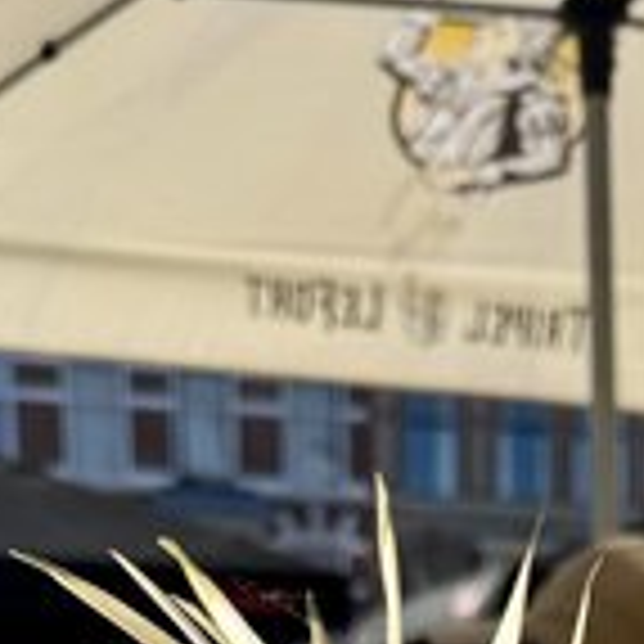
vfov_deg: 11.0
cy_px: 1770
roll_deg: -1.4
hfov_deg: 14.4
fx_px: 2505
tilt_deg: -19.7
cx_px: 671
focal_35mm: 119
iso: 80
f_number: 1.78
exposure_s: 1/4673
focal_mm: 6.76
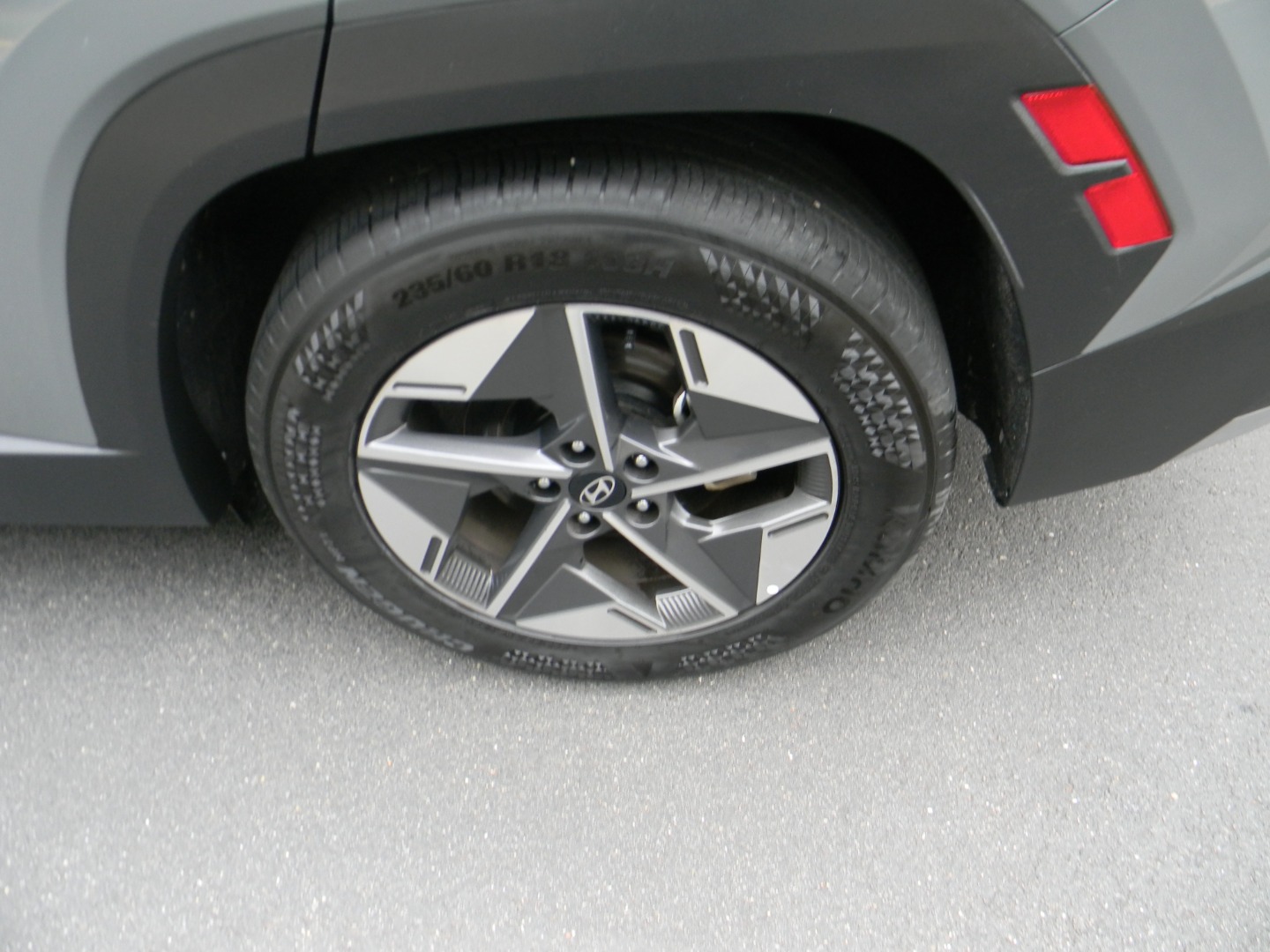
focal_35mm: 28
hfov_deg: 63.4
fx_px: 1027
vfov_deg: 49.7
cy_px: 476
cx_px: 635
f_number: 3.5
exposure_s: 1/30
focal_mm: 5
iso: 187
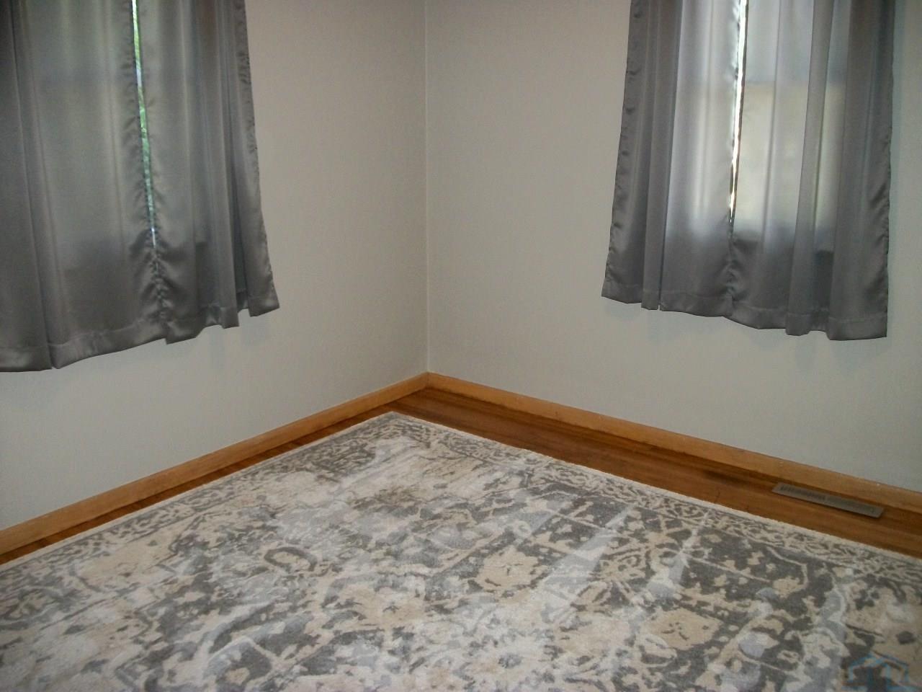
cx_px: 461
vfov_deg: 44.2
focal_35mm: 32
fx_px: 852
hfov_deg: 56.8
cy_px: 346
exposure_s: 1/30
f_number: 2.9
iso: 250
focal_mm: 5.7
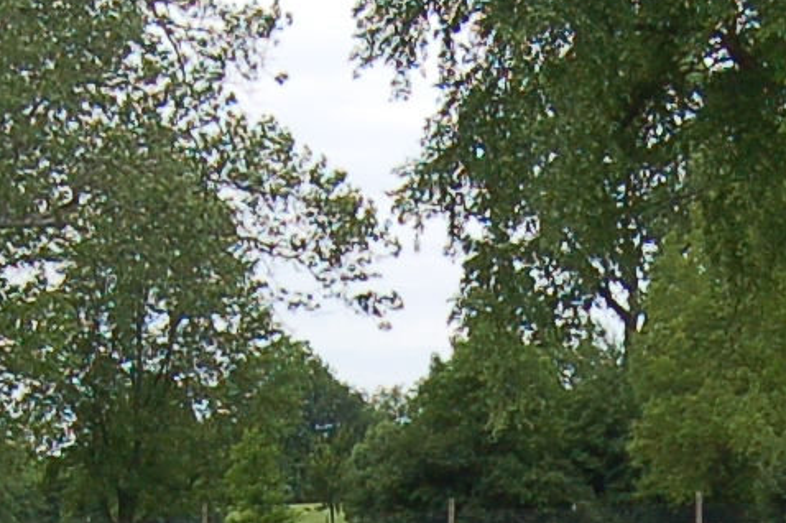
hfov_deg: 12.0
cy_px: 845
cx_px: 735
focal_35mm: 170
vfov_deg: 7.9
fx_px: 3709
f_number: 4
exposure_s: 1/1000
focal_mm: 18
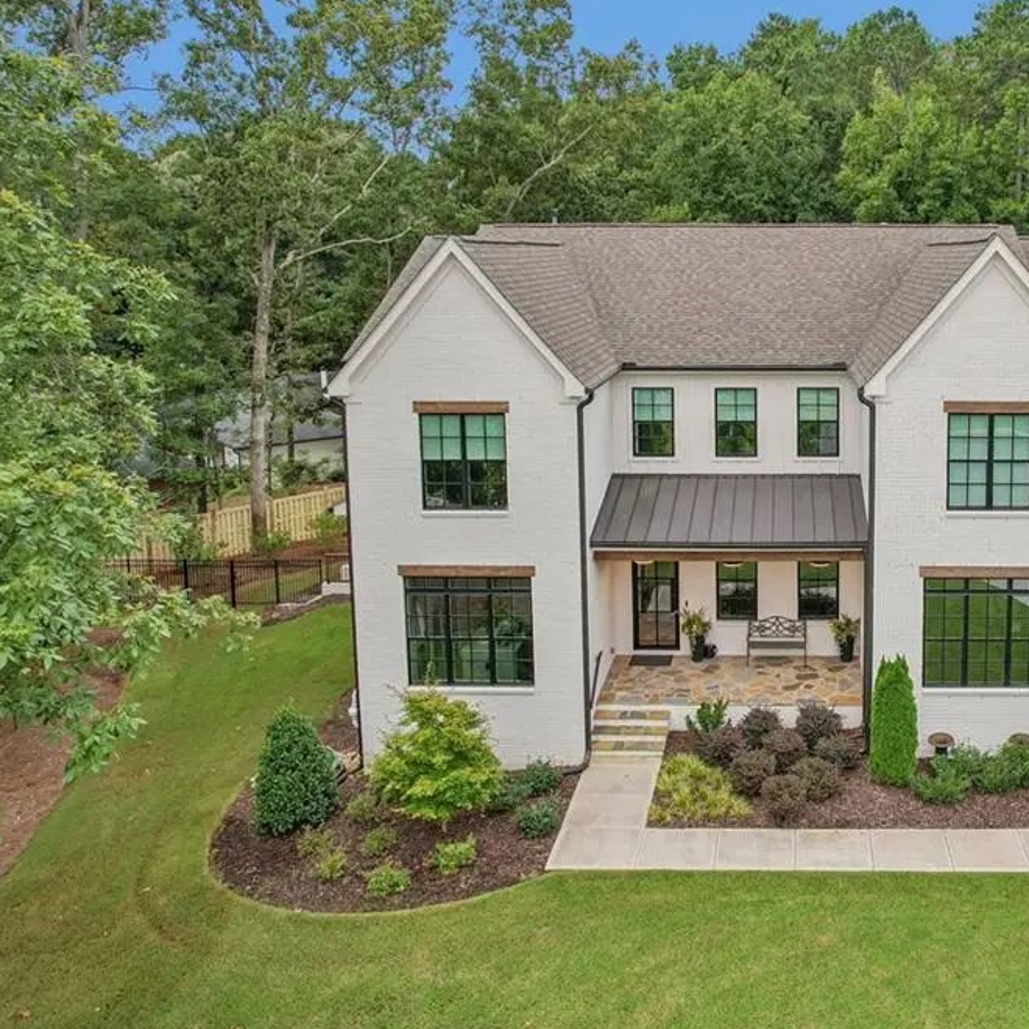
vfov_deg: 55.6
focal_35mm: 29
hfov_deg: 52.9
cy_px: 520
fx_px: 975
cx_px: 786
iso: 100
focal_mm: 8.4
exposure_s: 1/200
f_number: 2.8
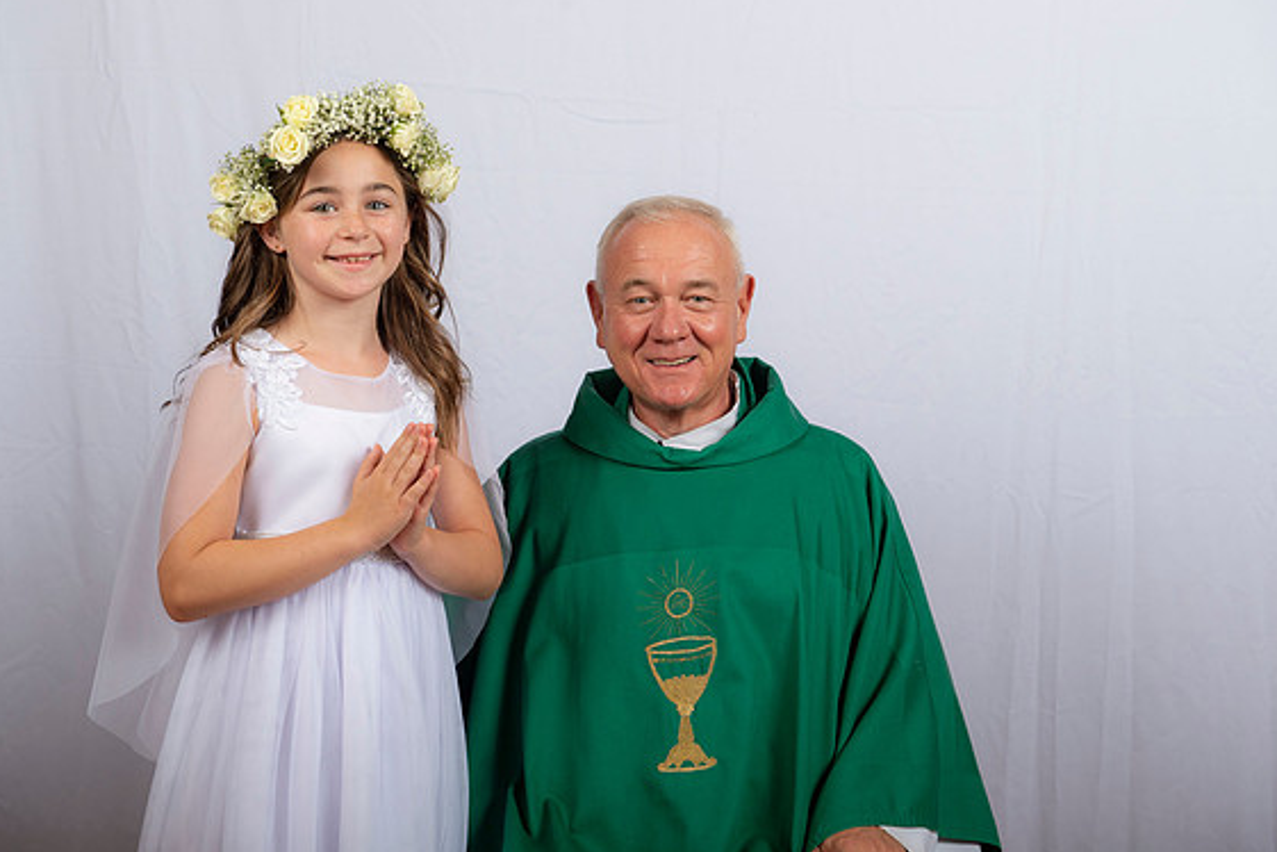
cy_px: 426
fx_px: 2199
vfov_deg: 21.9
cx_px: 631
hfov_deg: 32.4
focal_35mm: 62
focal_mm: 60
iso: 320
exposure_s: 1/200
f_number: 8
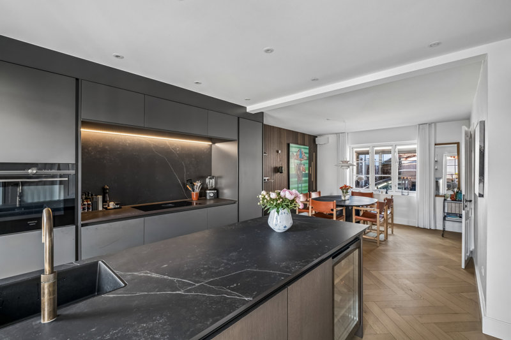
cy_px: 170
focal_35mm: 15
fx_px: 213
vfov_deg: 77.3
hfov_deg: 100.4
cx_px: 256
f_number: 8
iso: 800
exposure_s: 1/4
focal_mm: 10
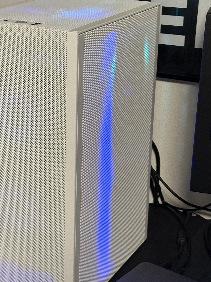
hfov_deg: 18.4
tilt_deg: -19.7
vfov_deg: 24.4
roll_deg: -1.8
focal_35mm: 80
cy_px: 140
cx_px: 63
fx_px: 650
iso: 320
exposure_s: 1/33
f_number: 1.78
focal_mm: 6.86
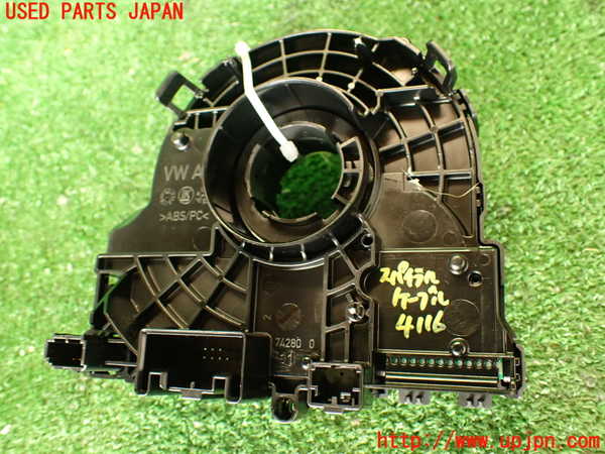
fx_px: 559
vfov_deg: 44.2
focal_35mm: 32
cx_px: 302
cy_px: 227
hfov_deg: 56.8
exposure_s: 1/30
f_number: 2.4
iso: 500
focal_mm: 5.79
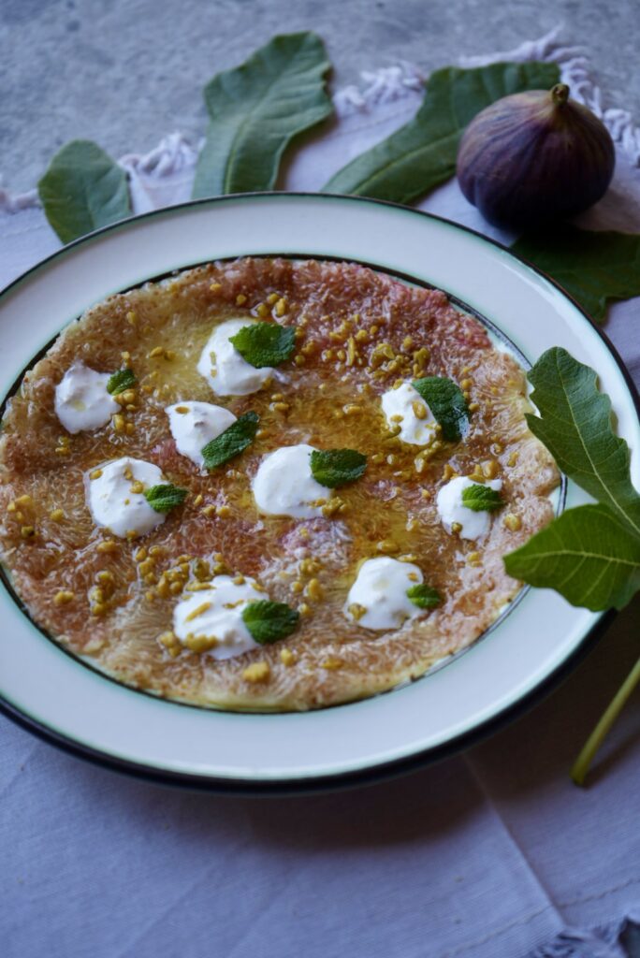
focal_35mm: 61
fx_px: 1624
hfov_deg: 22.3
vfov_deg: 32.9
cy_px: 479
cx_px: 320
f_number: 5.6
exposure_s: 1/80
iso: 100
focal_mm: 61
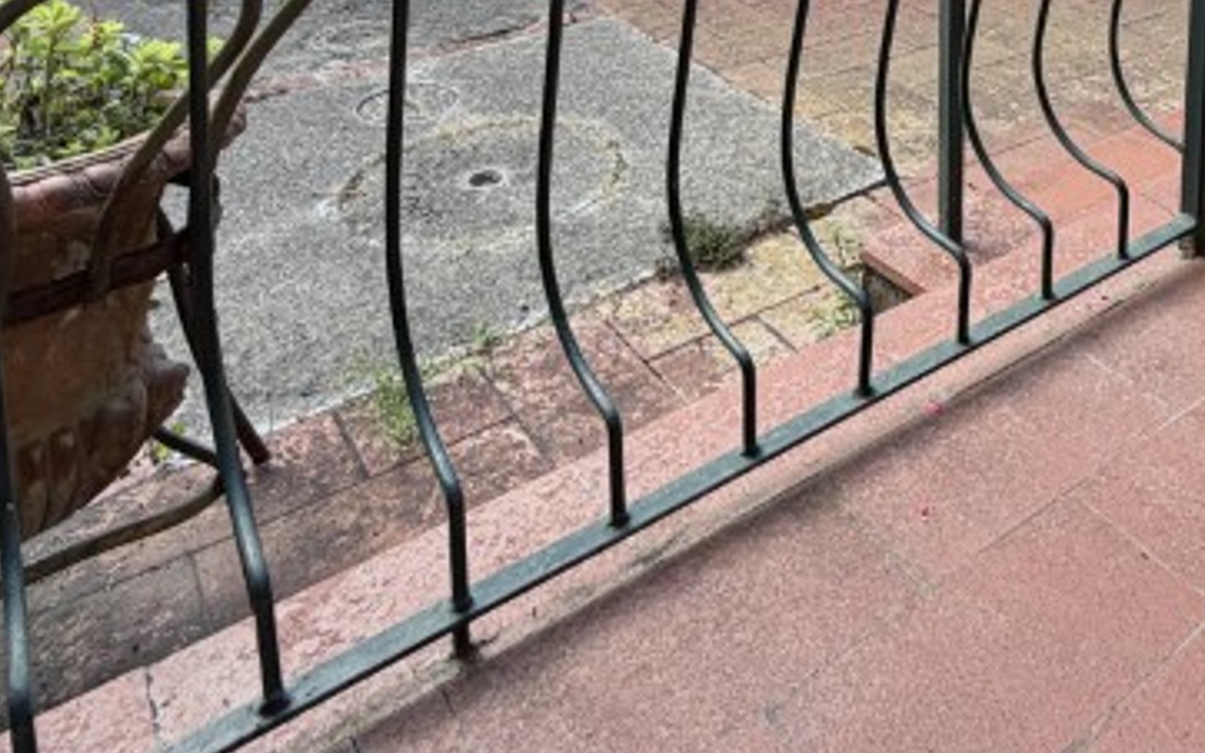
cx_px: 934
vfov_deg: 29.5
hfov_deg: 52.4
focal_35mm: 35
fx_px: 1149
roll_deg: -0.9
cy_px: -217
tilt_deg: -6.8
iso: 80
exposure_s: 1/121
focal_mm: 2.22
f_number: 2.2
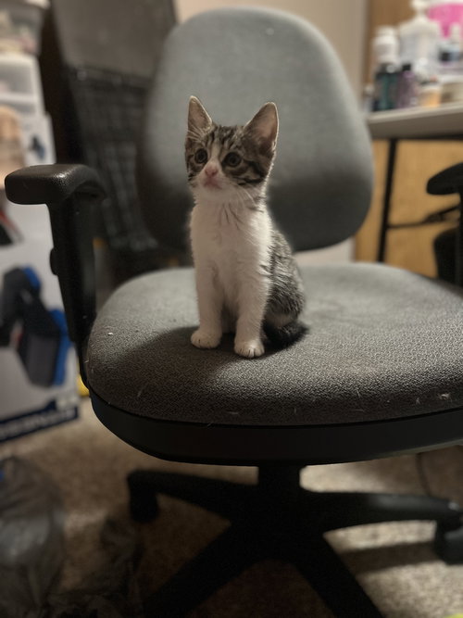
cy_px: 309
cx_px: 232
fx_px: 464
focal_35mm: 26
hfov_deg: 53.0
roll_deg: +0.8
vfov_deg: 67.3
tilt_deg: -16.1
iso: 640
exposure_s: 1/30
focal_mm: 5.7
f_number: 1.5
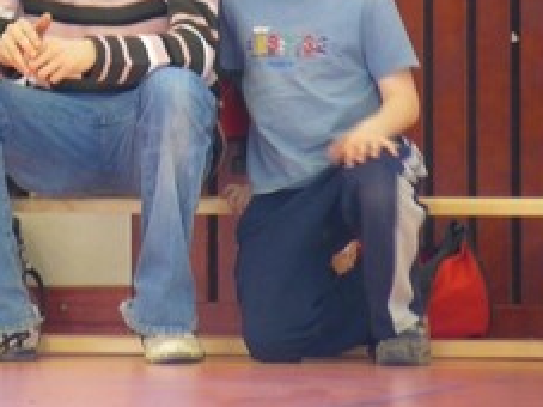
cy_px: 44
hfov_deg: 2.5
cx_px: 79
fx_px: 12542
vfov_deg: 1.9
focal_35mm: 800
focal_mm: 72
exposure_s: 1/25
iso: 200
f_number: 3.3
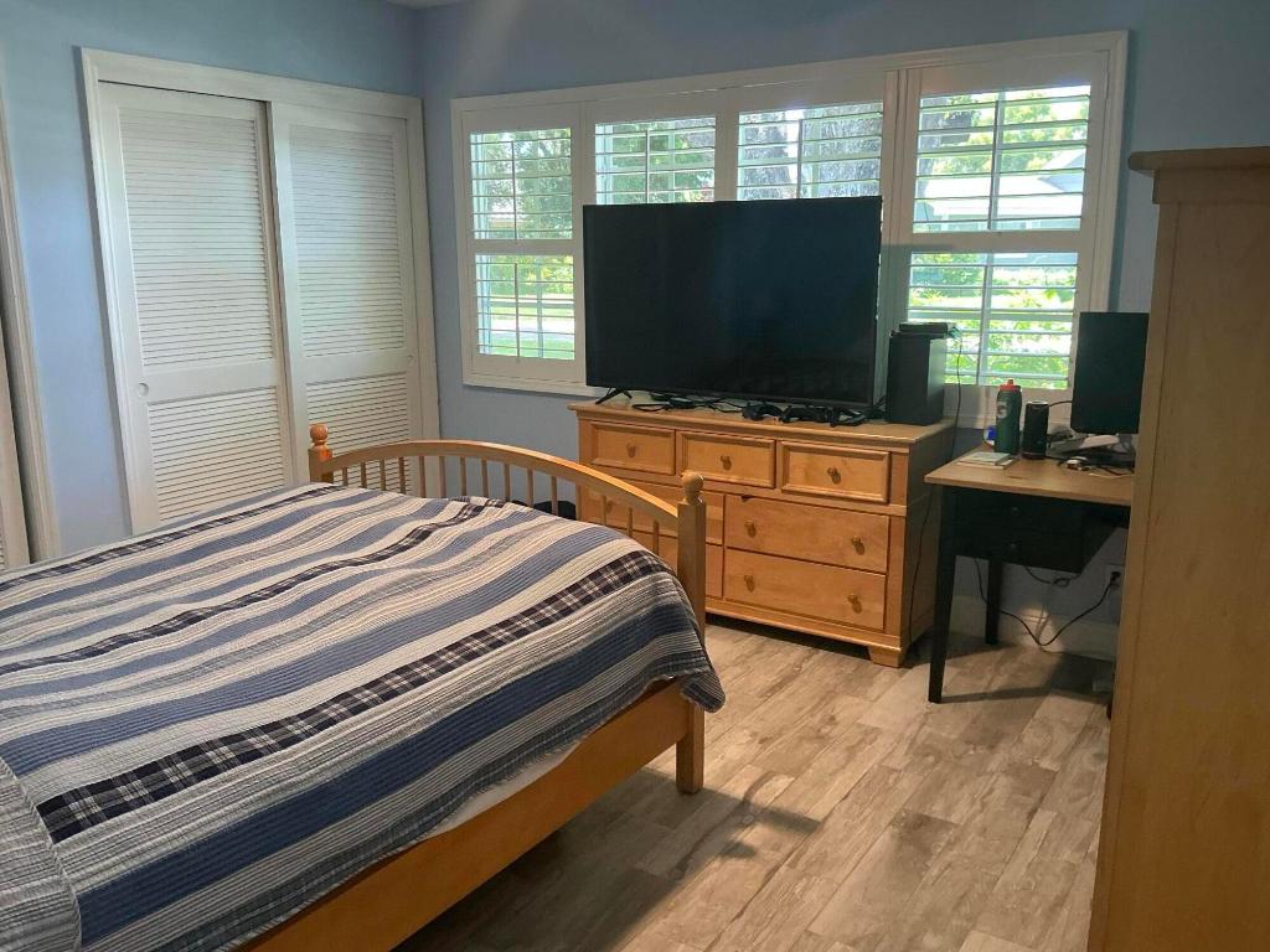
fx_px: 1027
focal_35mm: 28
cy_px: 476
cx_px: 635
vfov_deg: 49.7
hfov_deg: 63.4
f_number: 1.8
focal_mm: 3
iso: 125
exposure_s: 1/60
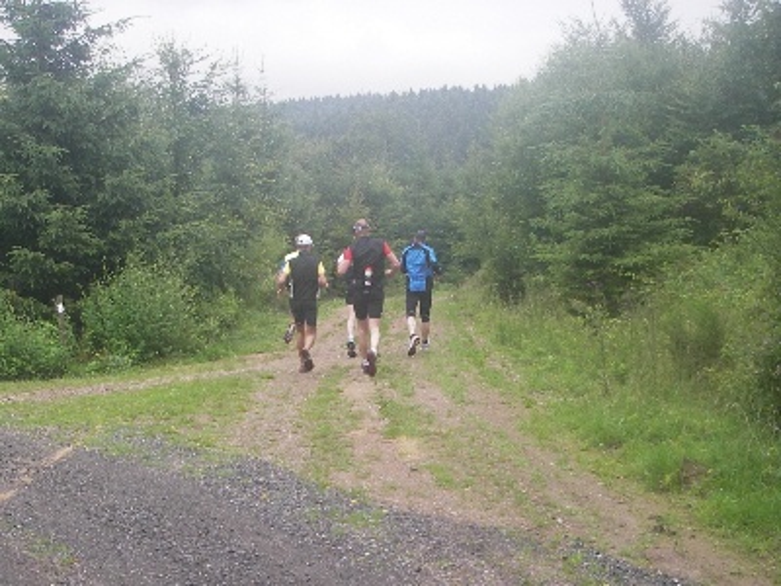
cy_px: 293
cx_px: 390
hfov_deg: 49.0
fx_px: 857
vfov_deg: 37.7
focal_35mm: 38
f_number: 3.3
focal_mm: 6.3
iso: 50
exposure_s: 1/80
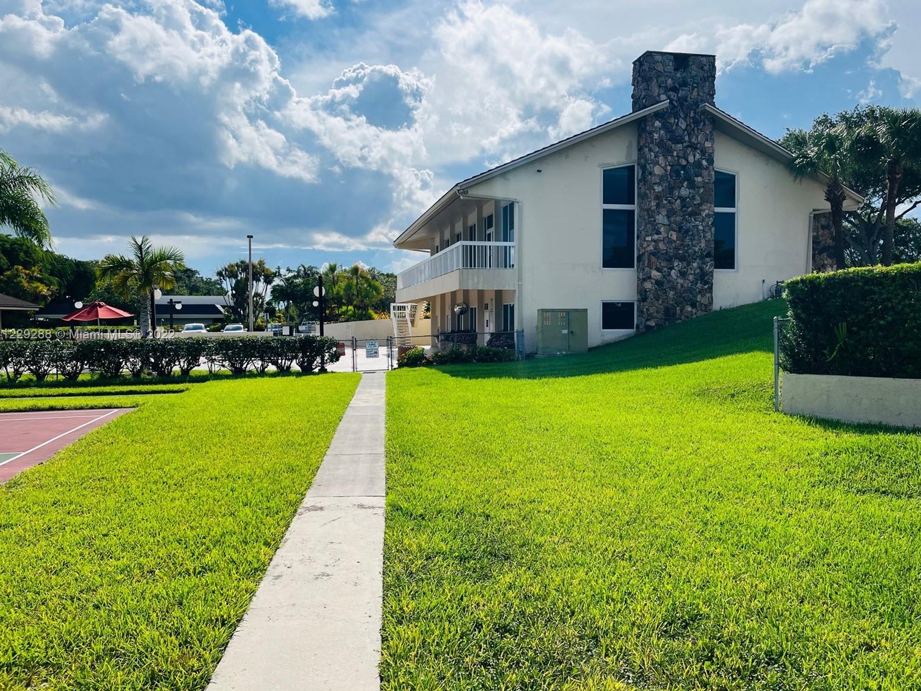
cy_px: 335
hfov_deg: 65.3
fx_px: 718
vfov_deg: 51.4
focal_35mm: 27
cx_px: 462
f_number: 1.6
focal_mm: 5.1
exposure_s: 1/7353
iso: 50
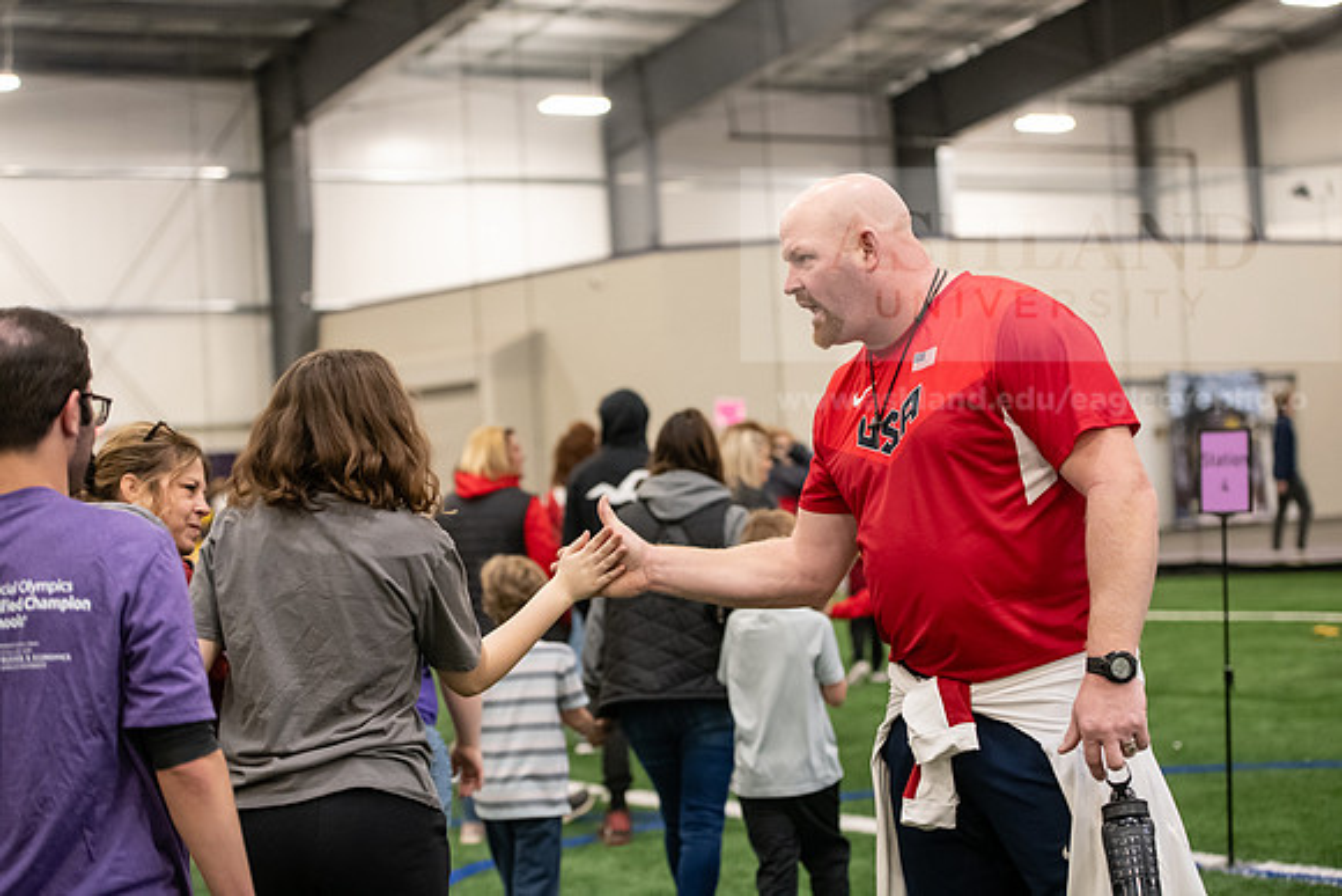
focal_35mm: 70
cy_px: 448
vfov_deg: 19.5
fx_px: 2610
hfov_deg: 28.8
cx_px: 671
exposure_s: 1/200
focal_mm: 70
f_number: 3.2
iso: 3200
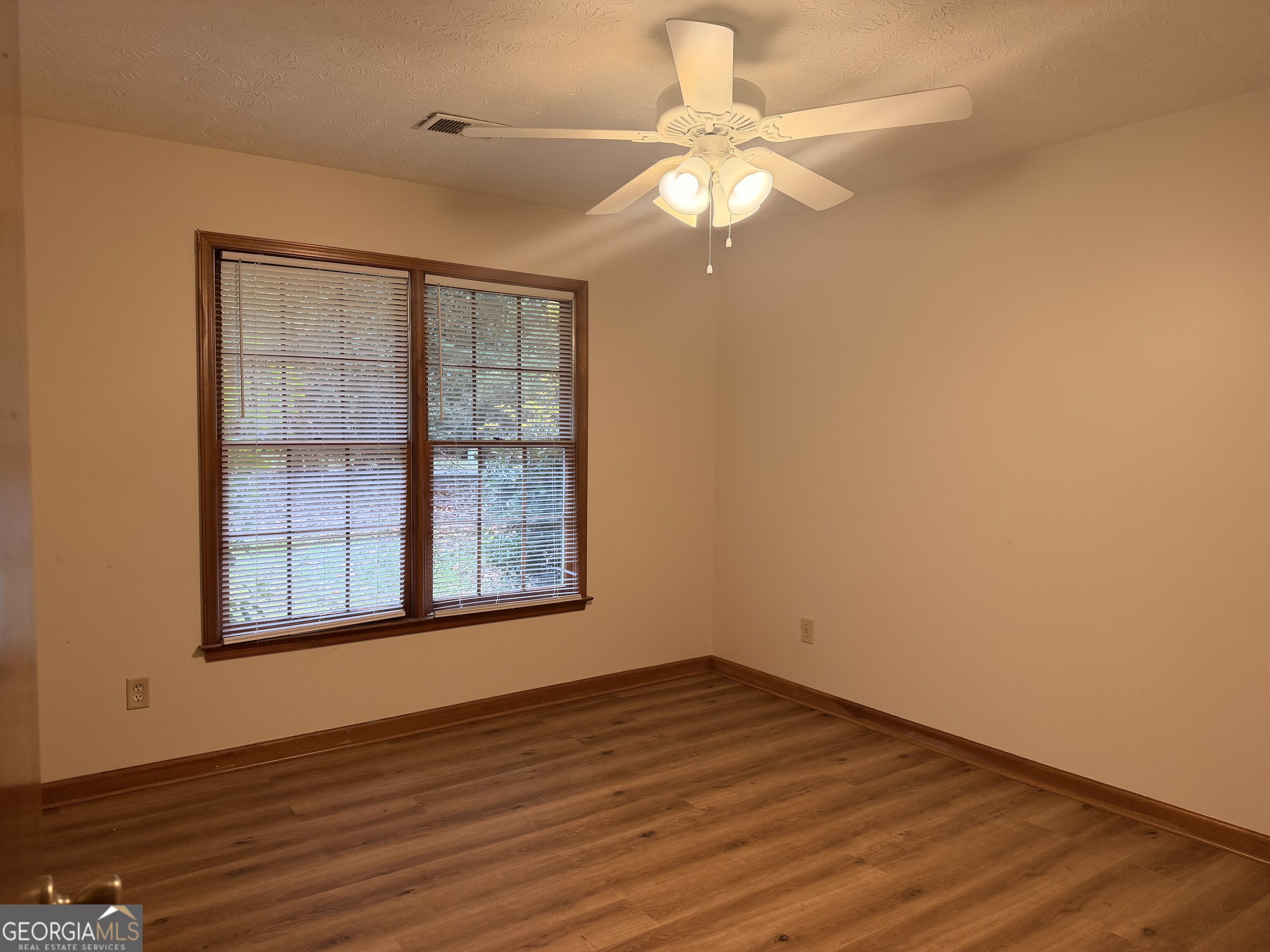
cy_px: 476
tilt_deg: -3.5
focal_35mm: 24
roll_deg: +0.0
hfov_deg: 71.6
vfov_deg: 56.8
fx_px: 881
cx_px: 635
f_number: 1.78
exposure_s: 1/123
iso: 200
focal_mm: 6.76
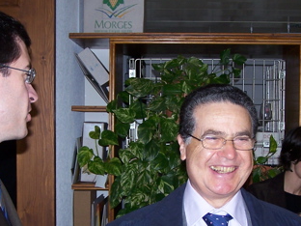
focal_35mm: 78
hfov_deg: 25.0
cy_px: 152
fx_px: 678
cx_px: 162
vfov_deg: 18.8
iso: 80
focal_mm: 6.3
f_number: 2.8
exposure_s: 1/60
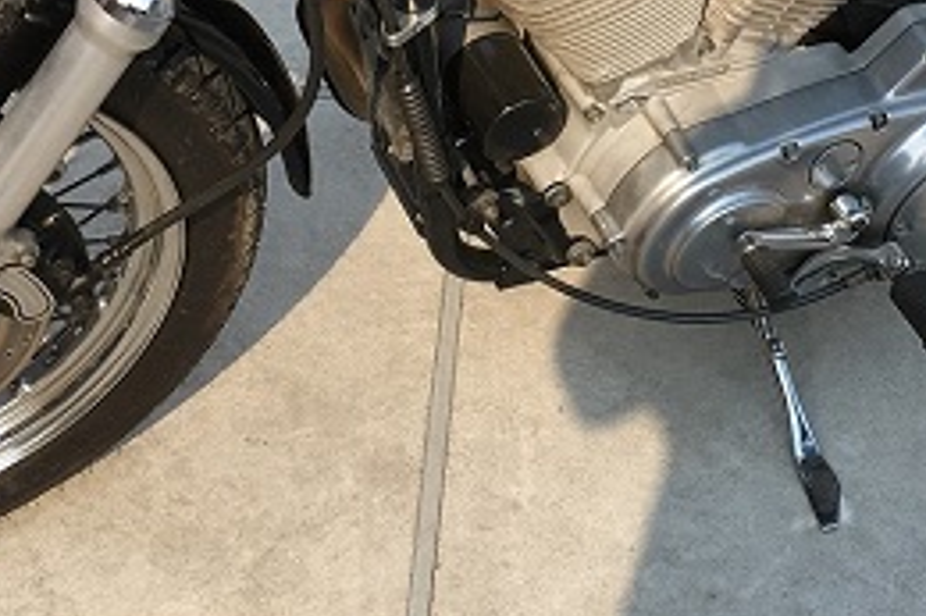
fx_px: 2108
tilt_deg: -29.0
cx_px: 581
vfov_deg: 16.2
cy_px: -27
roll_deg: -2.7
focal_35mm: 82
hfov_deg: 24.7
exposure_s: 1/693
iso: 25
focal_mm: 4.15
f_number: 2.2
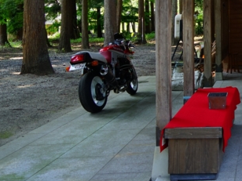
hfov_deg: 27.7
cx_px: 300
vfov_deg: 23.4
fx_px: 419
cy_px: -1
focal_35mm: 60
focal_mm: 24
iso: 100
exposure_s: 1/60
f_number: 4.5
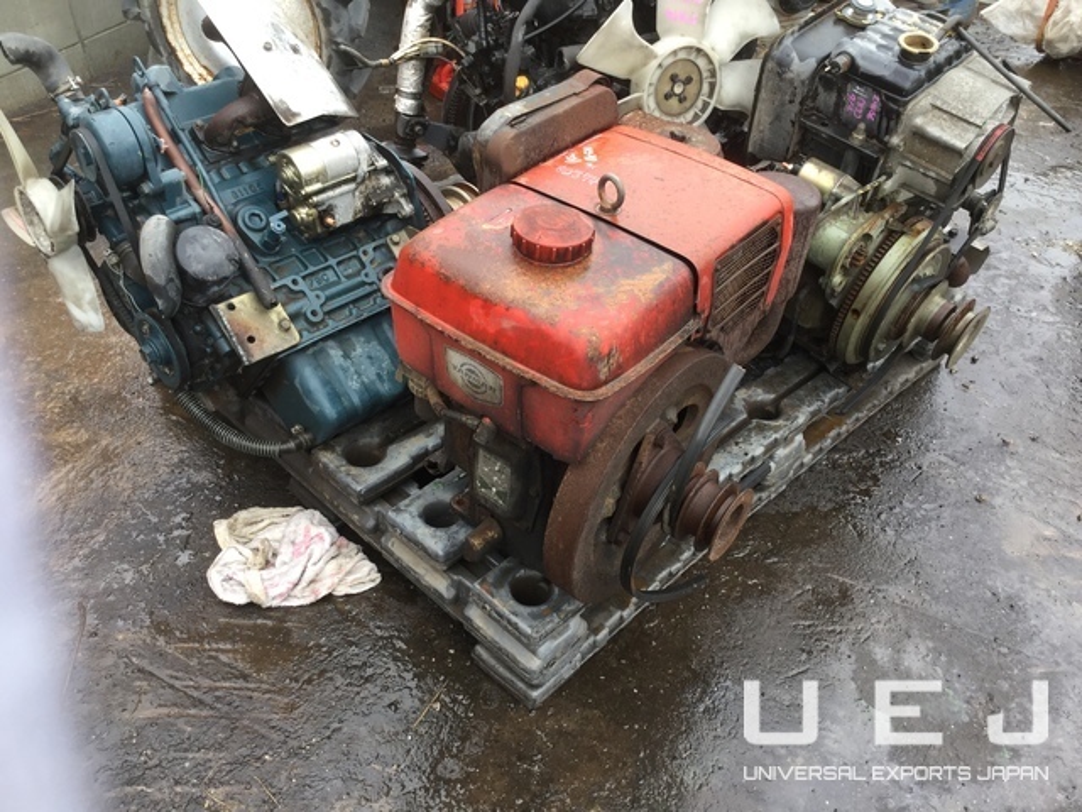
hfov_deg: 58.4
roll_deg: -0.8
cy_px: 406
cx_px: 541
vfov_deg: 45.4
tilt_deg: -41.4
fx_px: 969
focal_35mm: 31
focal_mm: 3.3
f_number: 2.4
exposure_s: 1/120
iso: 40
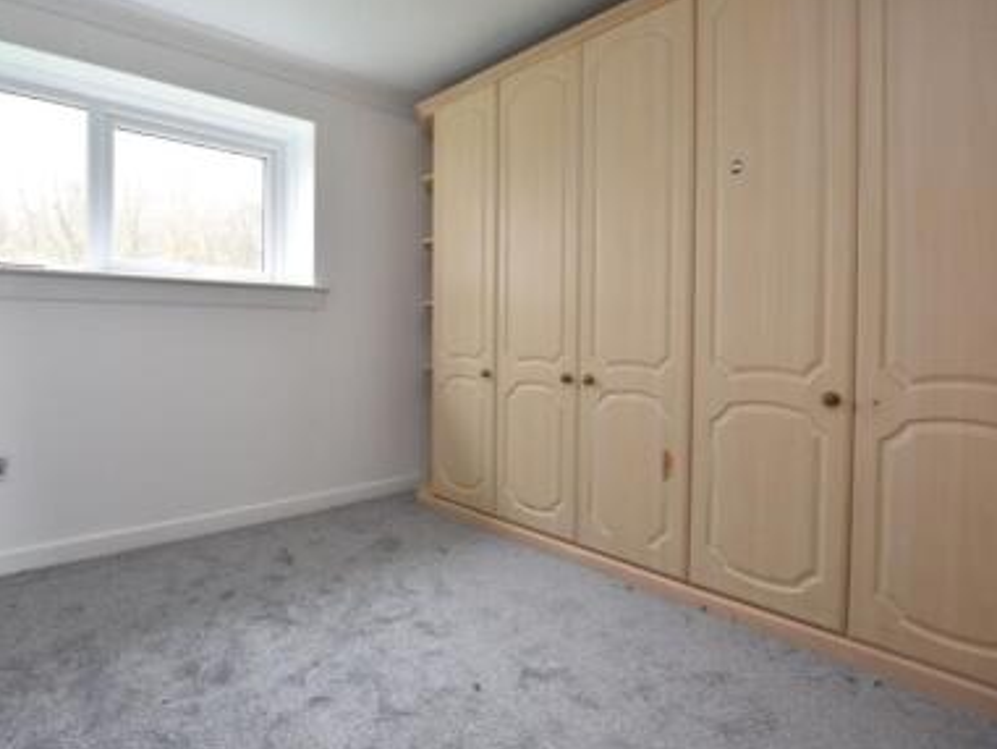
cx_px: 408
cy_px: 352
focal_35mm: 18
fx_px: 519
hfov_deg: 86.8
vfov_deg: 71.6
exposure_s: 1/2.5
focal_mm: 10
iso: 100
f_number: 3.5
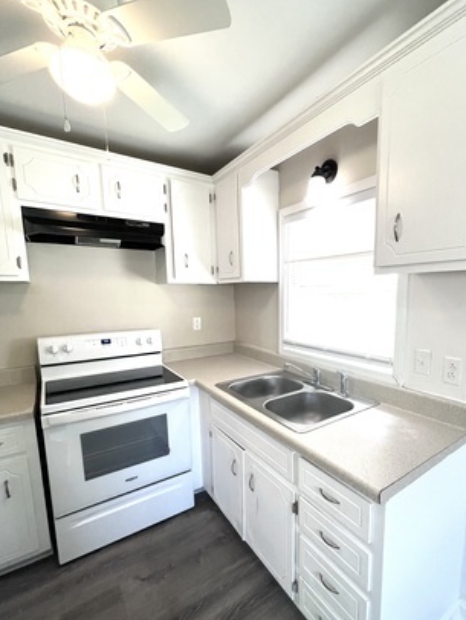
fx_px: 287
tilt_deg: -8.2
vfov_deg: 94.2
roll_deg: -0.1
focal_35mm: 16
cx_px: 279
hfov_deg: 77.3
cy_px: 337
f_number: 1.8
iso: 80
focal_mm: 1.57
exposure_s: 1/120
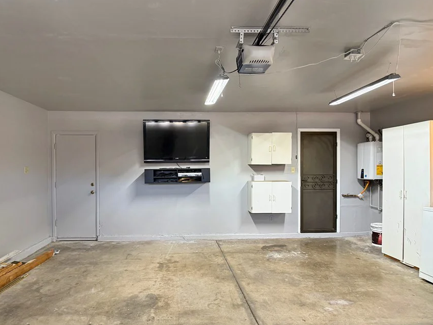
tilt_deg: +0.0
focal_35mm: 29
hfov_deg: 61.5
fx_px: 363
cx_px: 195
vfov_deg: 48.3
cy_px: 168
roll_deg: +0.6
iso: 320
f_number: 1.78
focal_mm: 6.76
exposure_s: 1/120
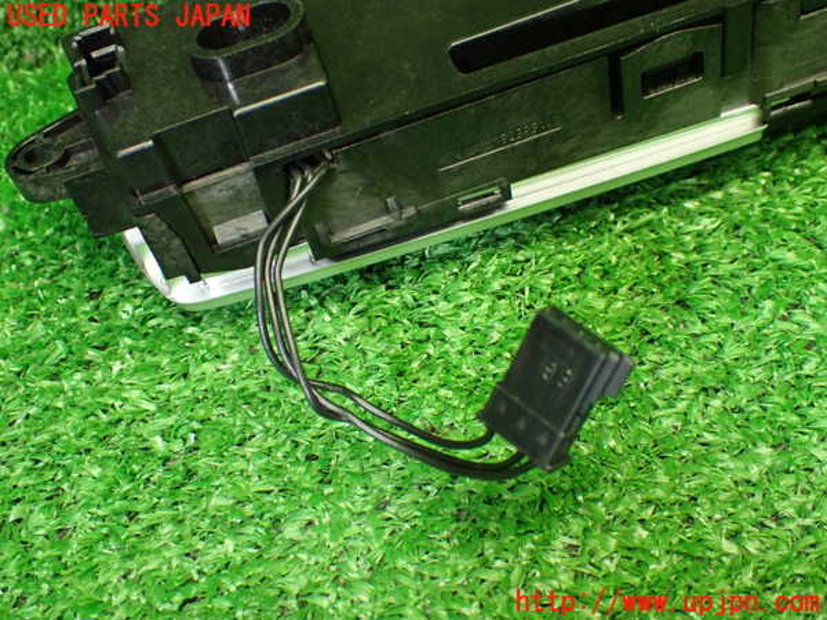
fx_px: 1051
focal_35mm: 44
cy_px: 310
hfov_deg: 42.9
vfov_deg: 32.9
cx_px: 414
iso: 800
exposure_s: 1/60
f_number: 2.9
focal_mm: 7.84
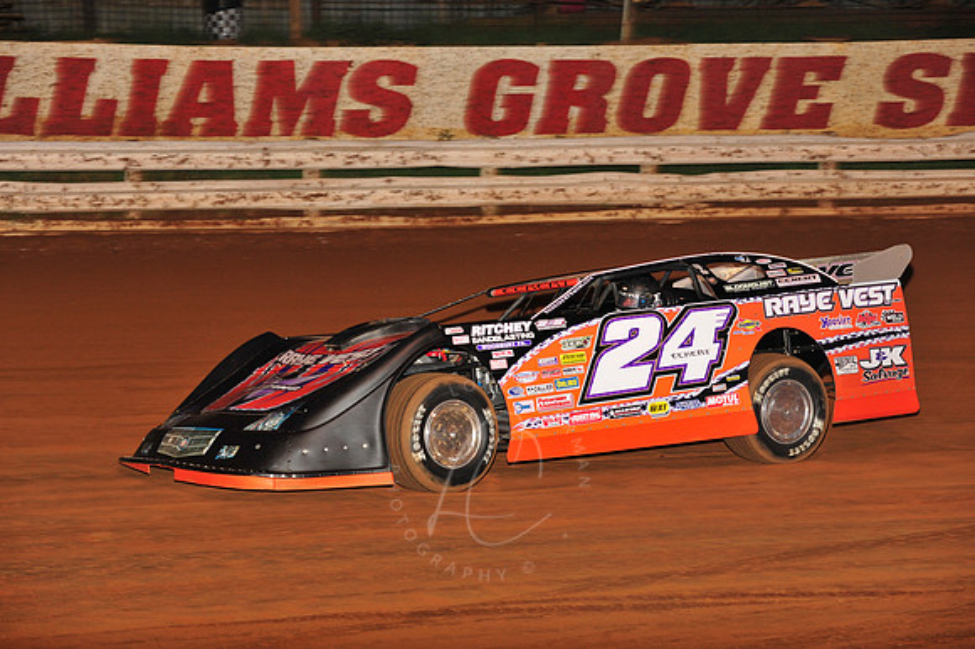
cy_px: 324
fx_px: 3248
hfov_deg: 17.1
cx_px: 488
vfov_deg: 11.4
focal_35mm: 120
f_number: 6.3
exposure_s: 1/320
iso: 1000
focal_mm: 120
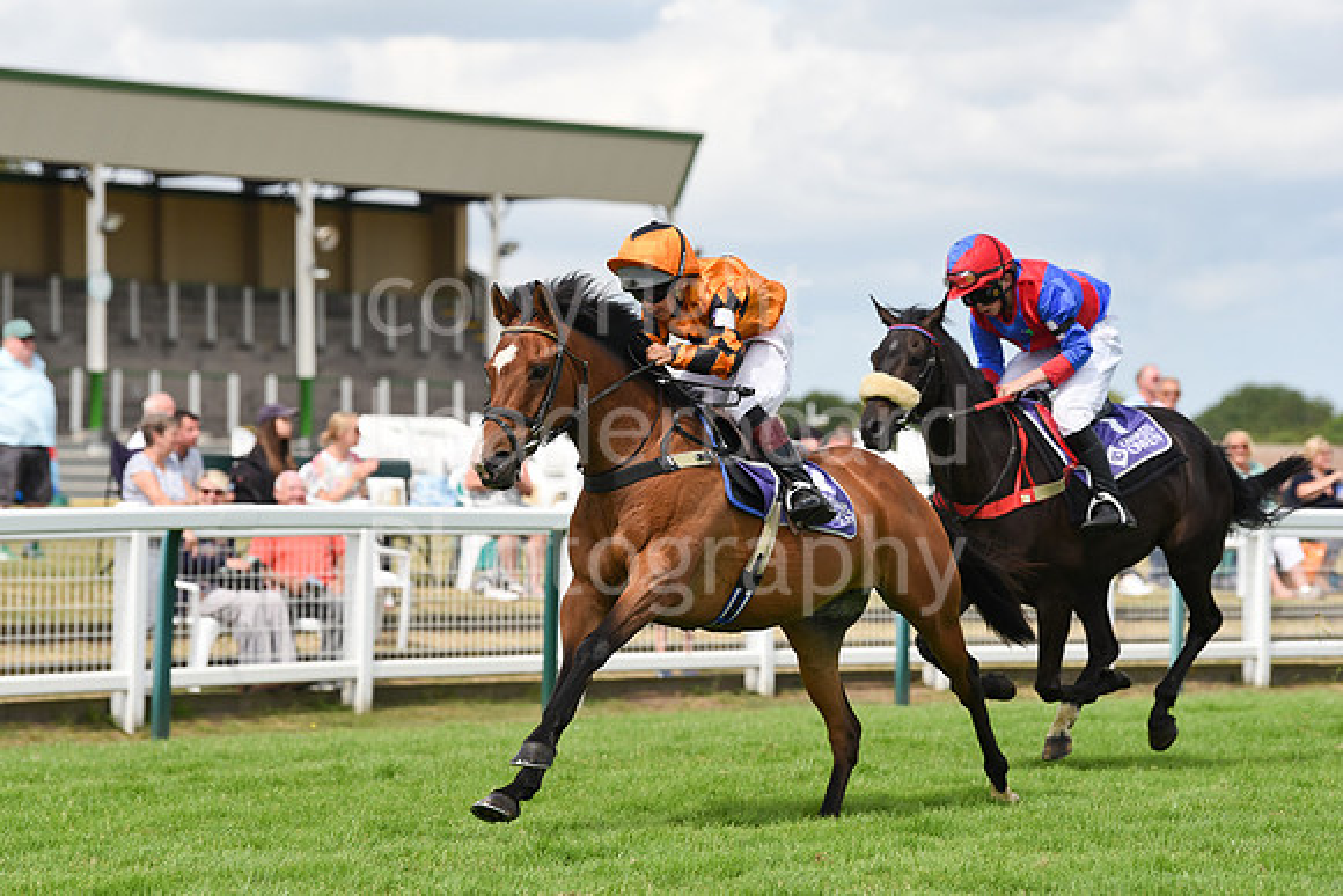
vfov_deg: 8.1
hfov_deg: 12.1
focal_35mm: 170
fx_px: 6343
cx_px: 672
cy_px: 448
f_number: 5.6
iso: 400
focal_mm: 170
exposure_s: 1/2000
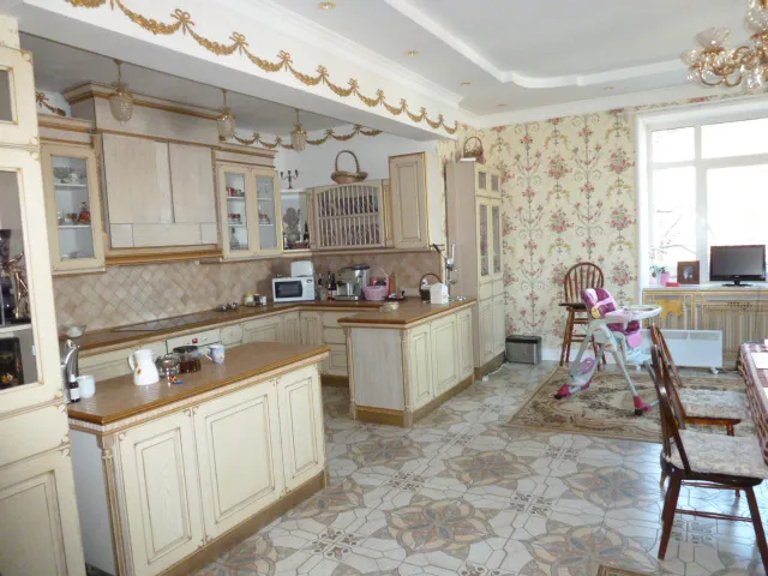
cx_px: 384
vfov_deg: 56.8
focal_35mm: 24
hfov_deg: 71.6
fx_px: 532
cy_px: 288
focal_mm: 4.3
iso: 640
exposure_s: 1/60
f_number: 3.3
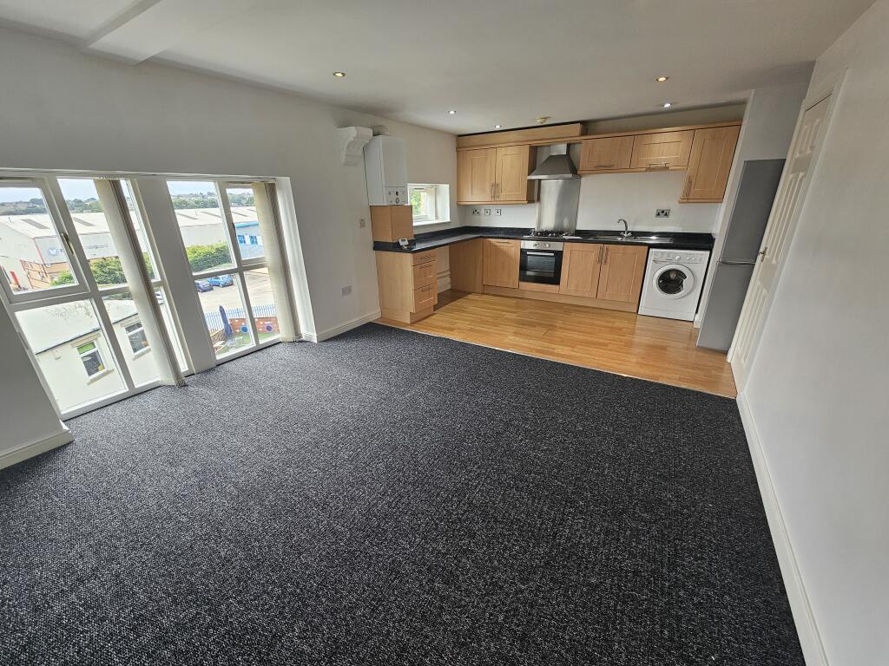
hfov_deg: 106.2
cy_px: 333
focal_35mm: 13
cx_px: 444
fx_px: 334
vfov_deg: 89.9
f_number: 2.2
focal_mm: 2.2
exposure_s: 1/50
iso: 50
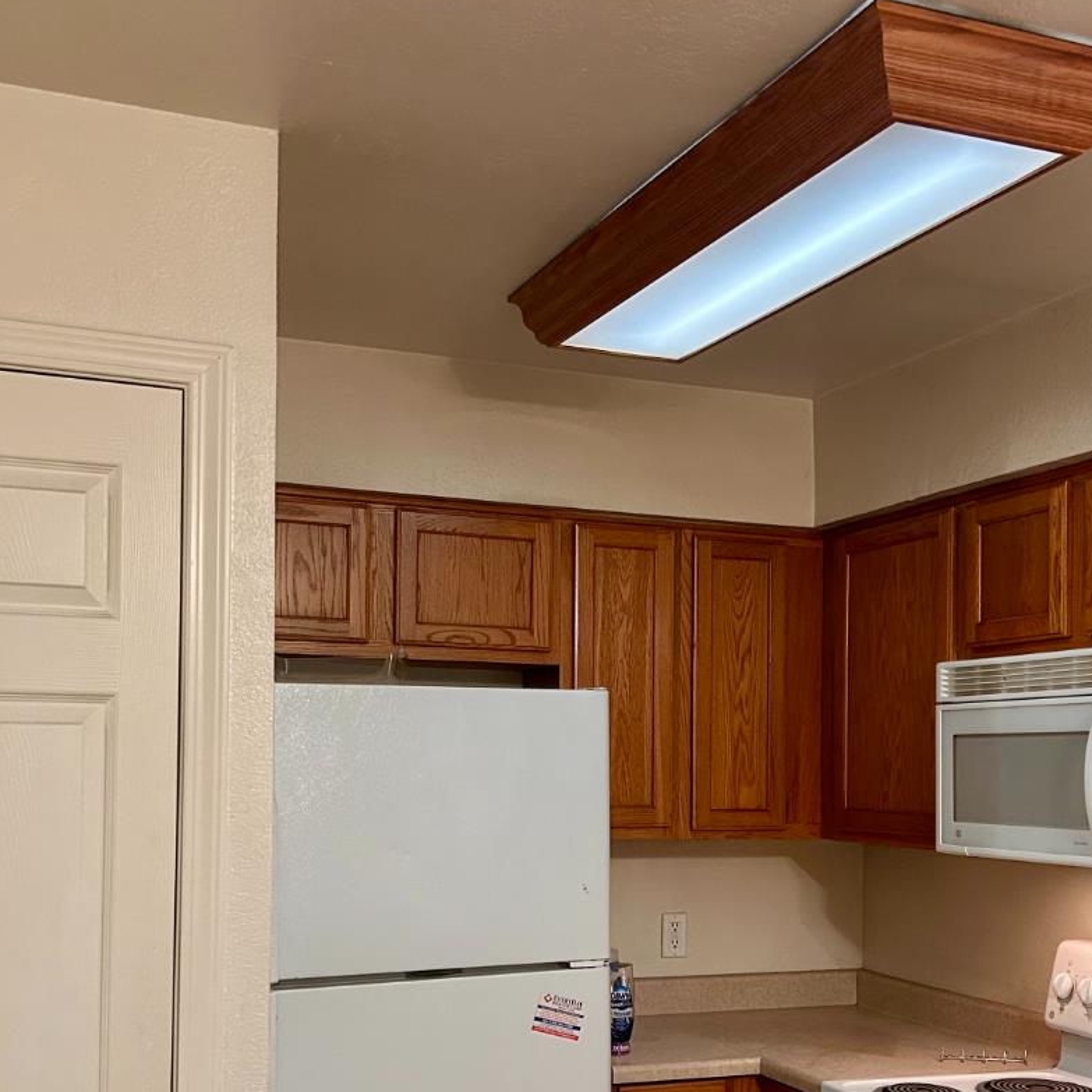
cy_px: 750
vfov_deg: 37.8
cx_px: 642
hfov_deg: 38.2
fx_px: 1570
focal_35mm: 44
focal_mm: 5.7
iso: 320
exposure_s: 1/60
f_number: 1.5
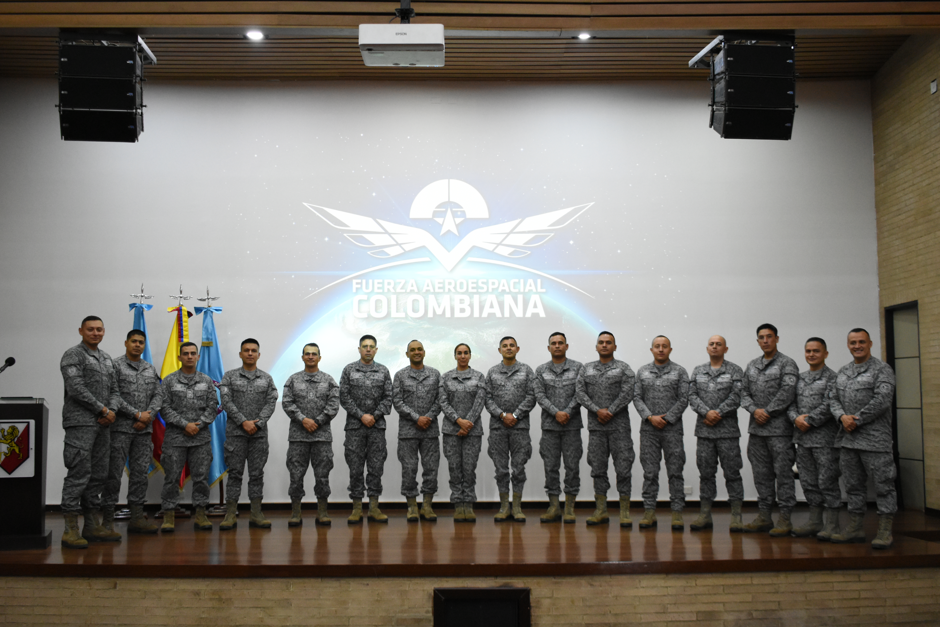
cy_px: 314
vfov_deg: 35.5
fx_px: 979
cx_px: 470
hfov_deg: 51.3
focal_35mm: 38
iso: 2500
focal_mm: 25
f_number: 4
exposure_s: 1/50
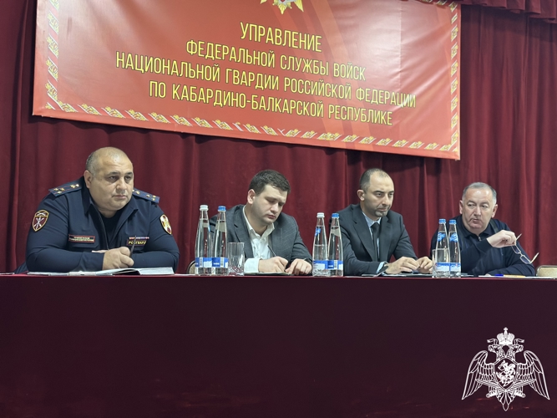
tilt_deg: +3.4
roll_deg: -1.0
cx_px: 278
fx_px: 772
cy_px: 209
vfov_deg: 30.3
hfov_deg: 39.7
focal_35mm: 48
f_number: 1.78
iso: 500
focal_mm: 6.86
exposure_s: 1/33
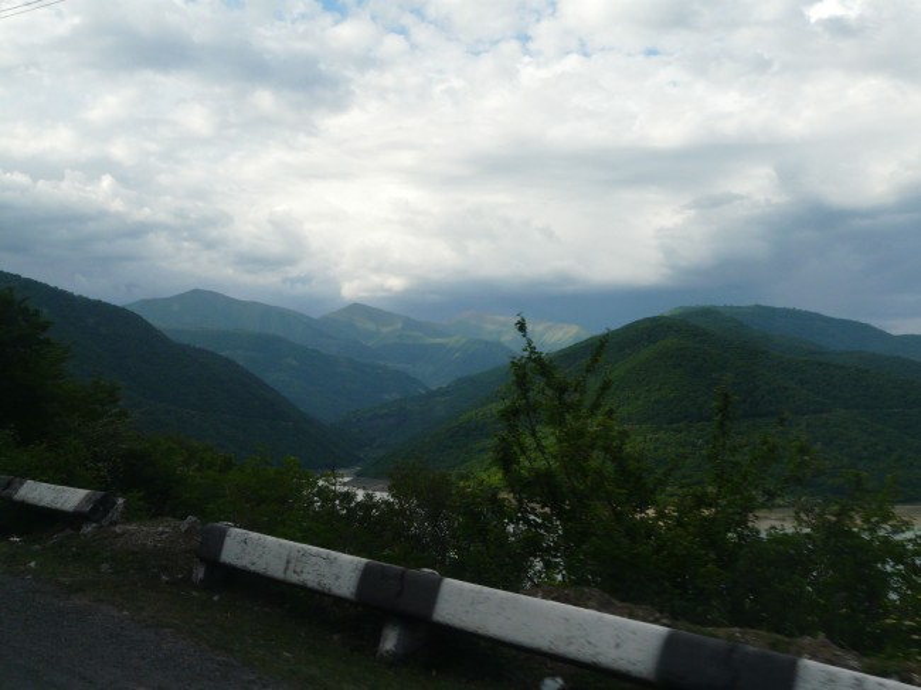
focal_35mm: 46
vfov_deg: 31.5
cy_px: 345
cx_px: 460
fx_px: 1223
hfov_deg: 41.3
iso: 100
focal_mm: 7.5
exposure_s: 1/320
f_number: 5.6
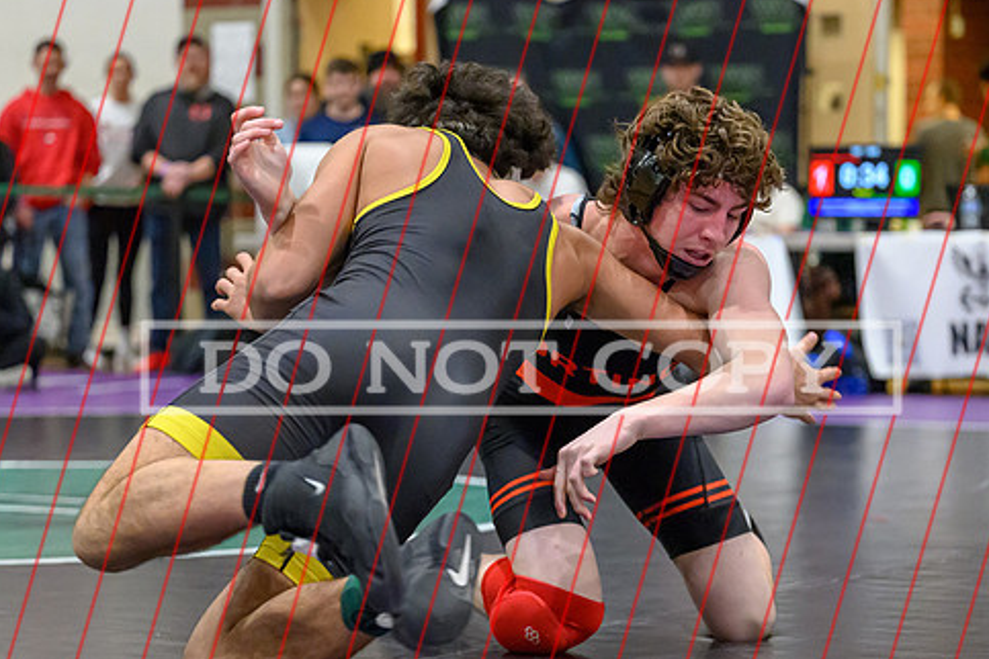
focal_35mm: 119
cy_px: 410
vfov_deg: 11.5
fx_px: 3269
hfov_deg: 17.2
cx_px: 501
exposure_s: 1/800
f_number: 2.8
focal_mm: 76
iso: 10000
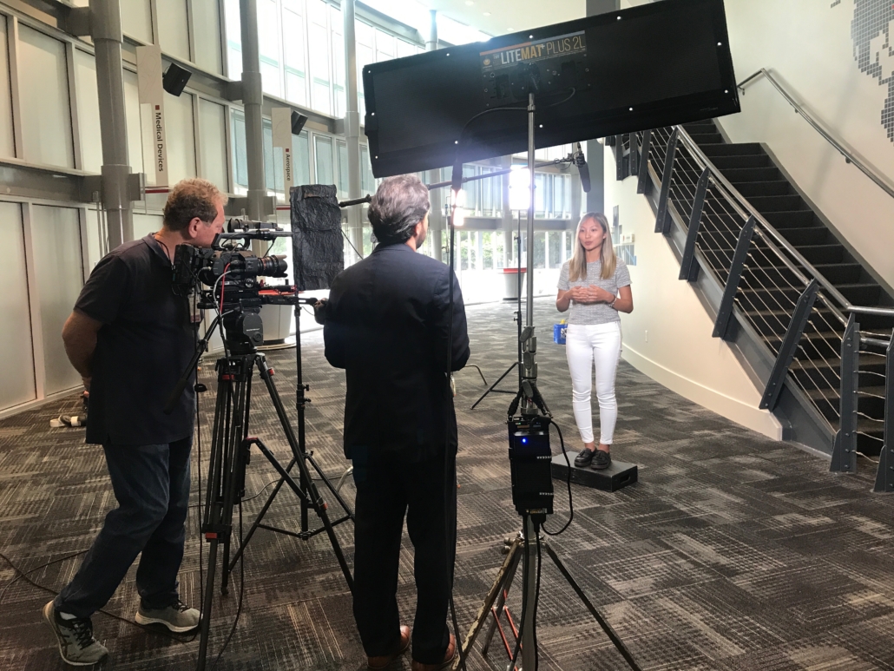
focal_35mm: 28
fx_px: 723
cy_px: 336
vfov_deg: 49.8
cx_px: 447
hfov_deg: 63.4
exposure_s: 1/20
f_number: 1.8
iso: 40
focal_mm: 3.99
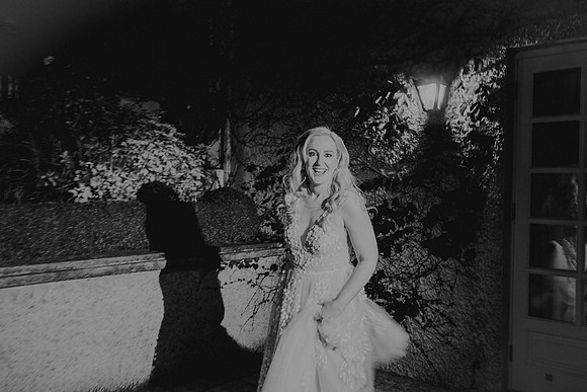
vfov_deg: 37.2
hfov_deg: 53.6
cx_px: 294
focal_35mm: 36
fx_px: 582
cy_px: 196
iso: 1250
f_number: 5
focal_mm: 35
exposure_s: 1/20
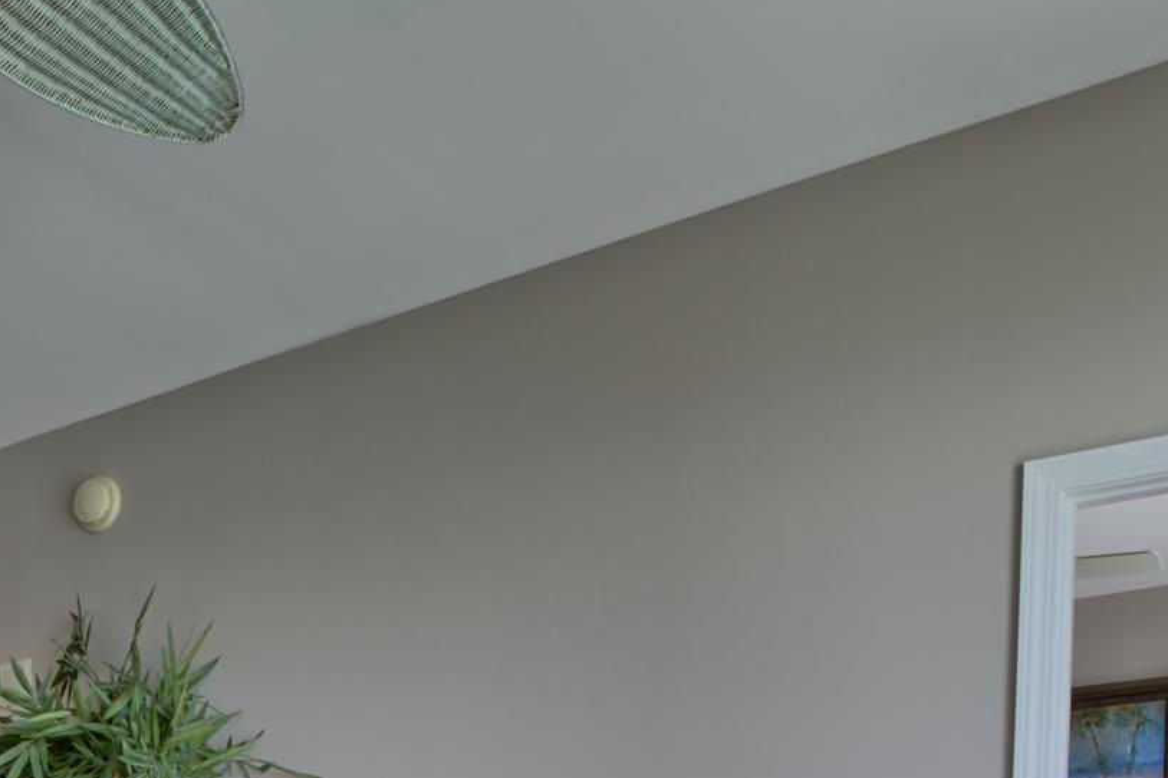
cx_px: 198
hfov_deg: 39.2
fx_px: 1557
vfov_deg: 23.1
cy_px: 1145
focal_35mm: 48
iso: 200
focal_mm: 13
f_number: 19
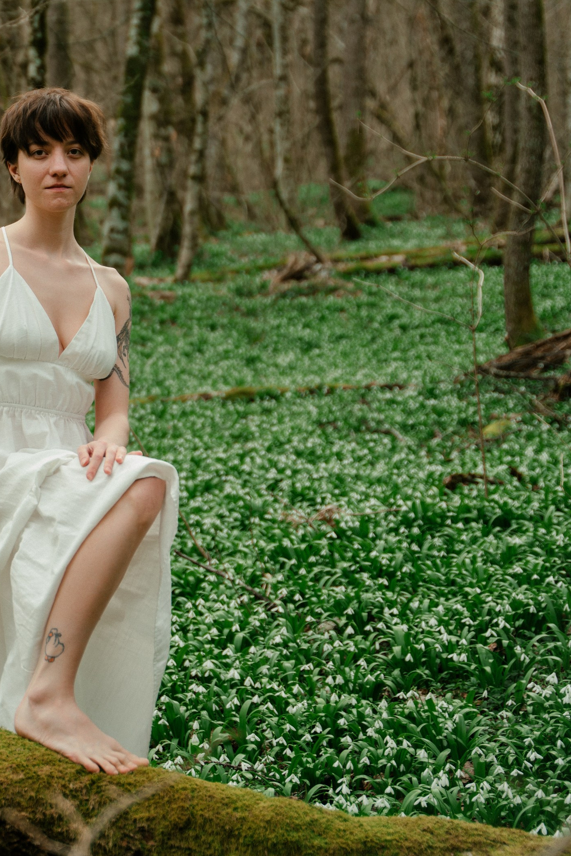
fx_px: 2117
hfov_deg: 15.1
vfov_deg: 22.6
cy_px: 198
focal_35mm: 89
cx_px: 30
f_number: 2.8
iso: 80
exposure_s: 1/320
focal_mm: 46
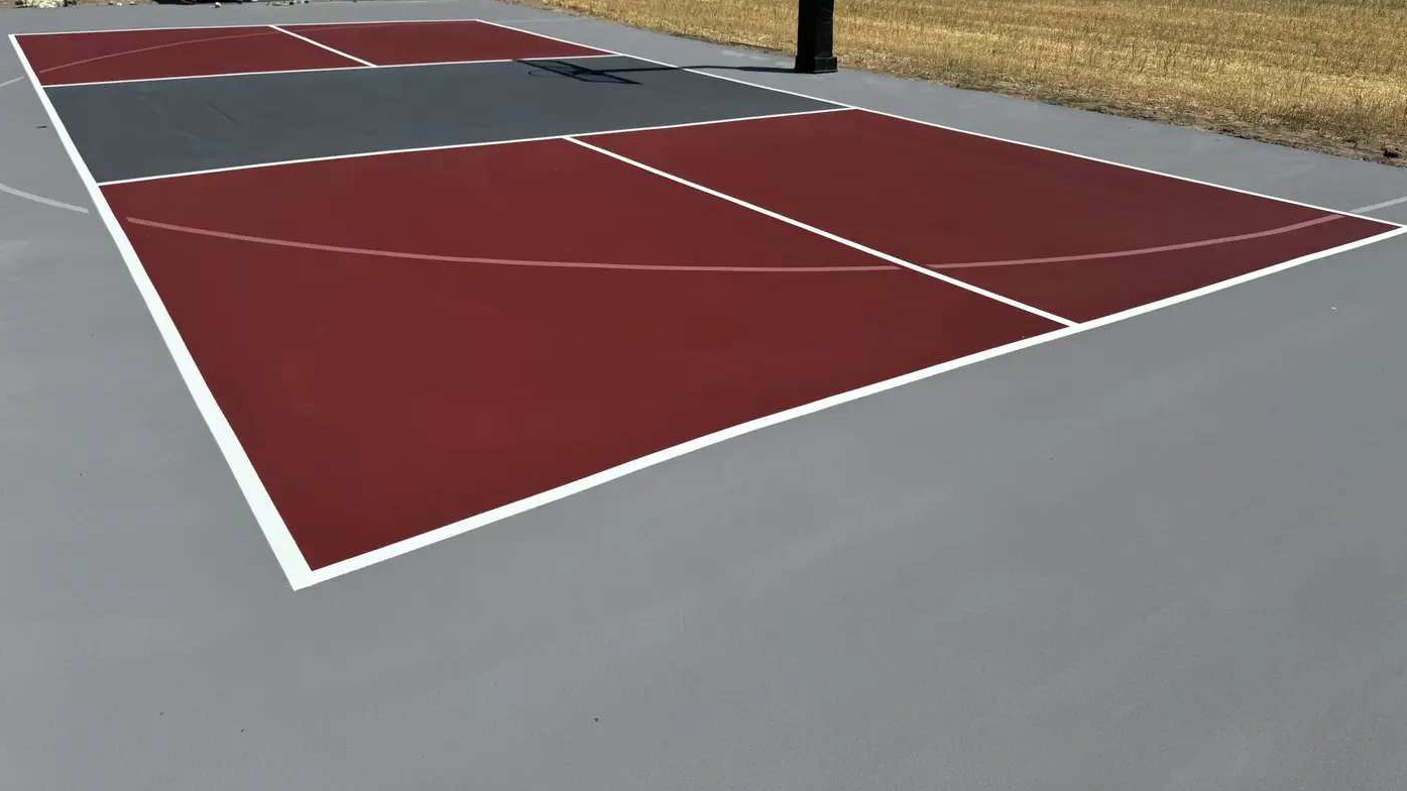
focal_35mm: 27
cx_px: 717
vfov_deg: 42.1
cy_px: 247
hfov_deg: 69.9
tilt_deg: -18.2
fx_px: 1007
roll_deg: -0.3
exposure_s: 1/7092
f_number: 1.78
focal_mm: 6.76
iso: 80
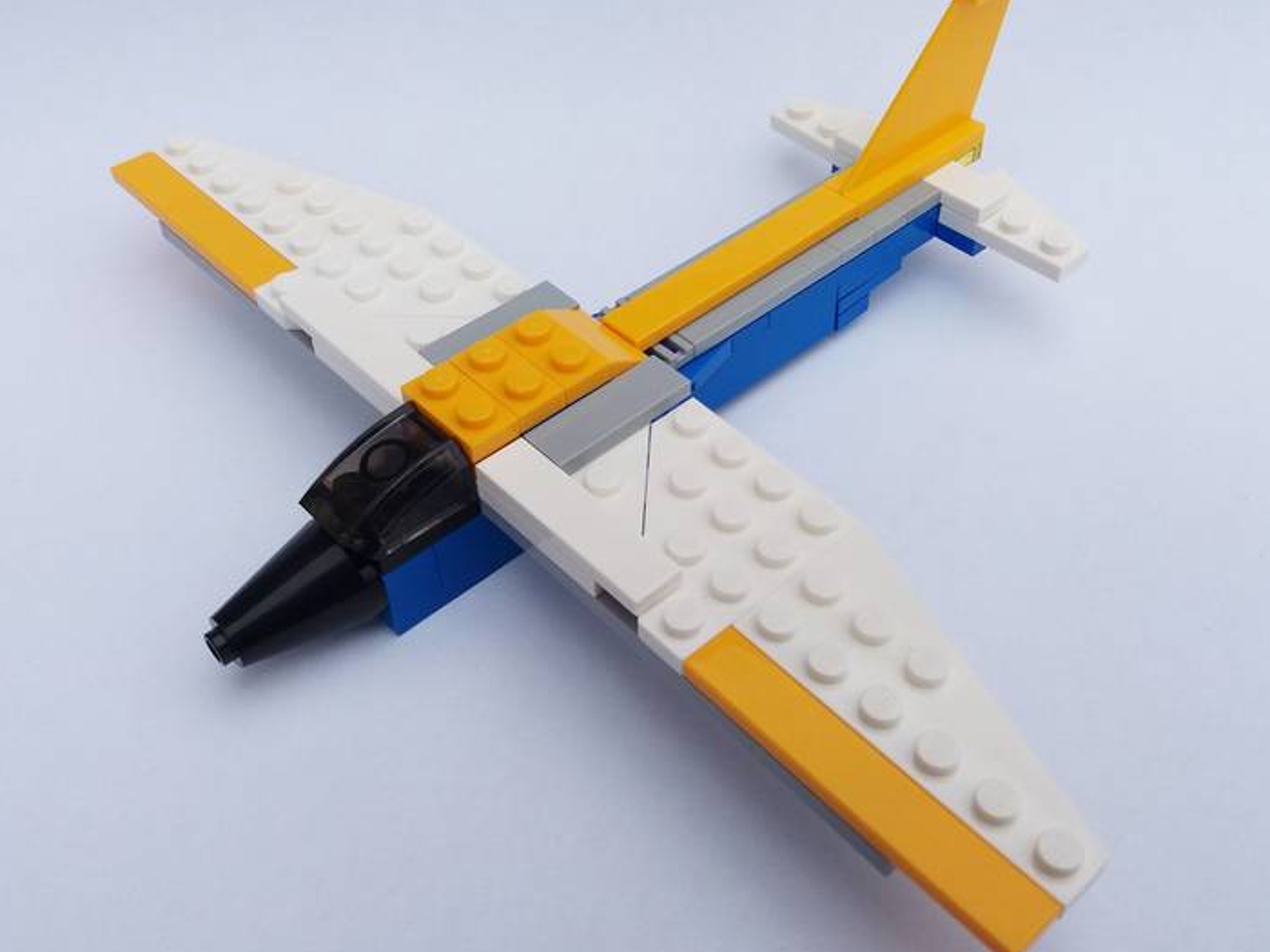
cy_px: 460
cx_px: 653
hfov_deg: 51.3
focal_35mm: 36
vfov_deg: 39.7
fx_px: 1321
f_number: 1.9
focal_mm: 3.7
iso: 64
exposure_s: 1/212
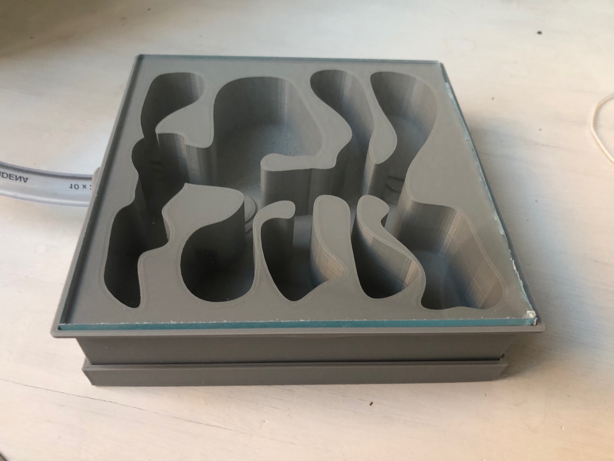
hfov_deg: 63.4
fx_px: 497
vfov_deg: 49.7
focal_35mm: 28
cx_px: 307
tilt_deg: -45.4
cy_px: 230
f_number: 1.8
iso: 40
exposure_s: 1/15
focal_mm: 3.99
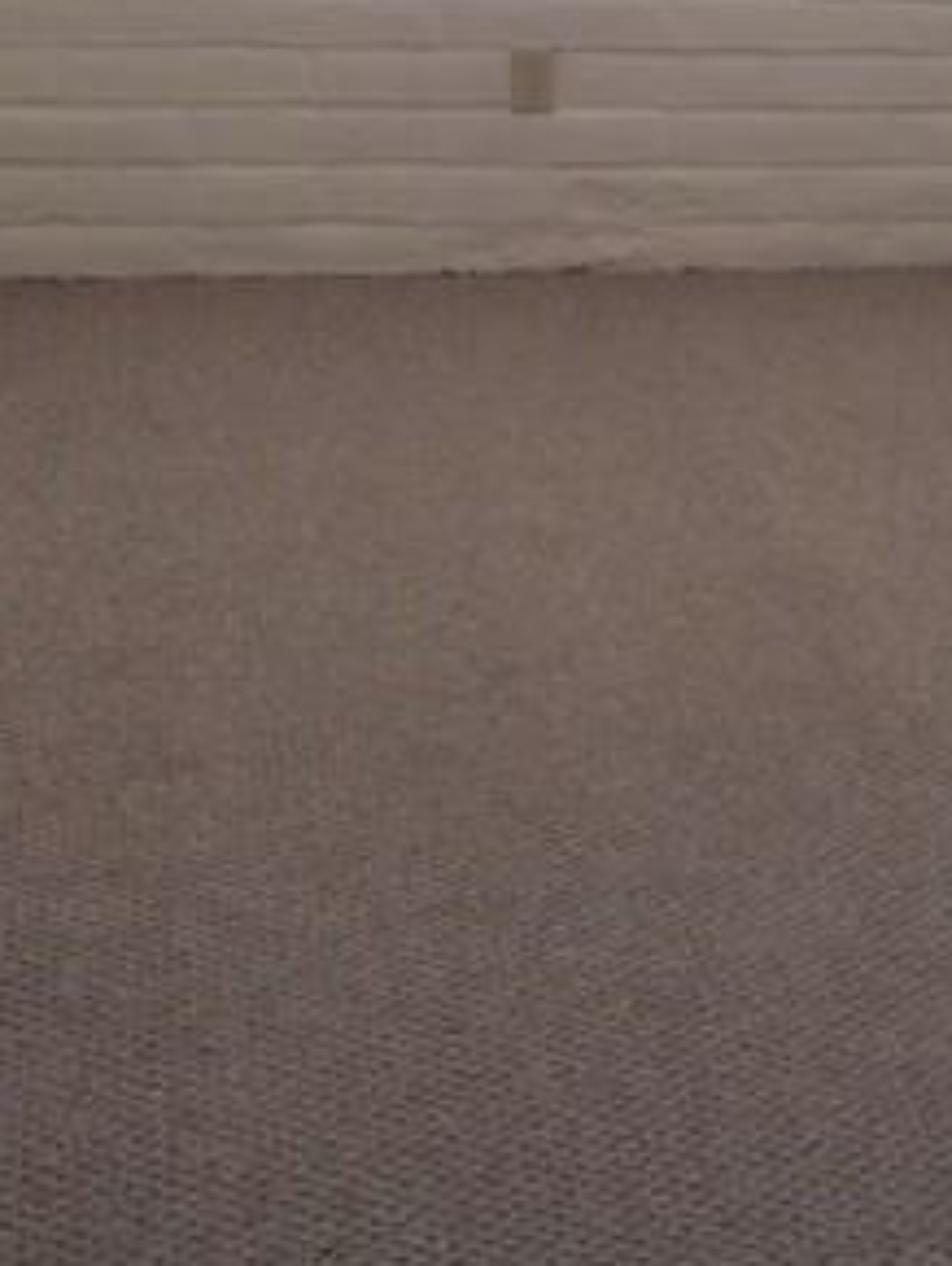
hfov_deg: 22.8
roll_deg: -4.0
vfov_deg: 29.5
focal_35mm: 64
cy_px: 227
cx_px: 651
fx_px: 2343
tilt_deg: -18.5
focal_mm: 4.15
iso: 50
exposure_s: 1/120
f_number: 2.2
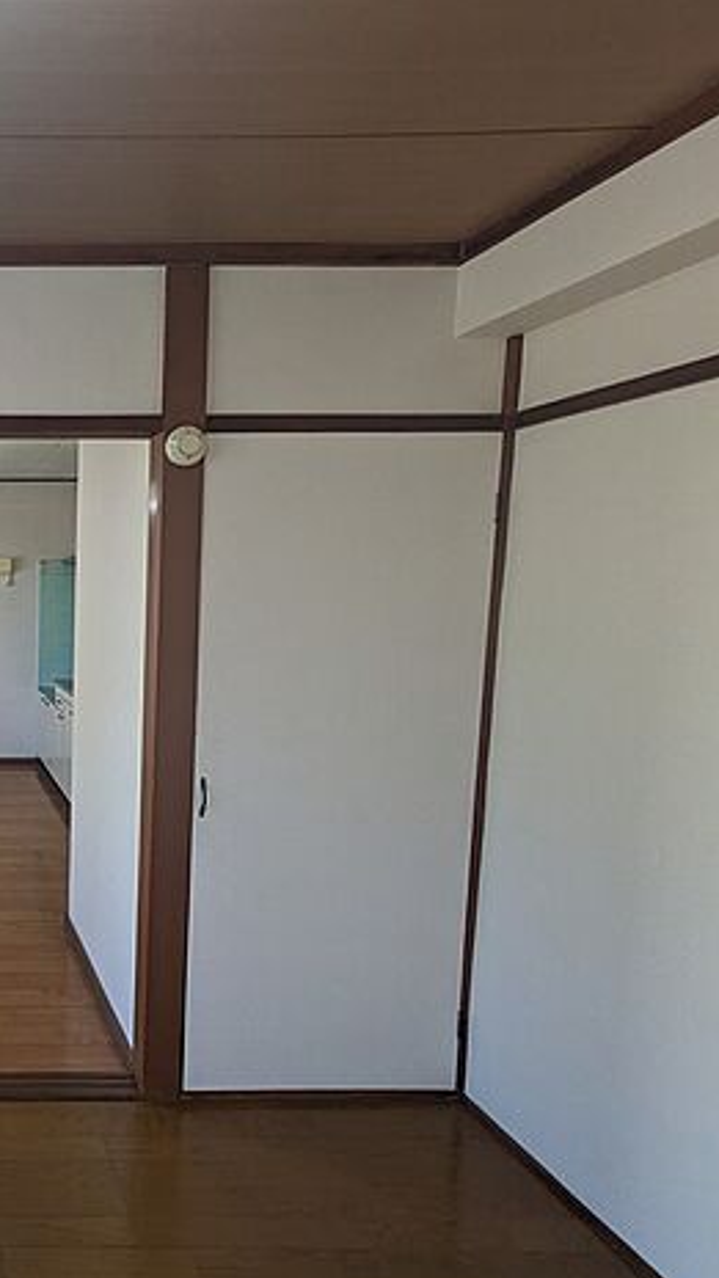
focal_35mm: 21
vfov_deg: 83.8
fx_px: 712
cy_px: 647
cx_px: -95
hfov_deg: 41.2
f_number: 2.2
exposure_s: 1/120
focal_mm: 1.83
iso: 95
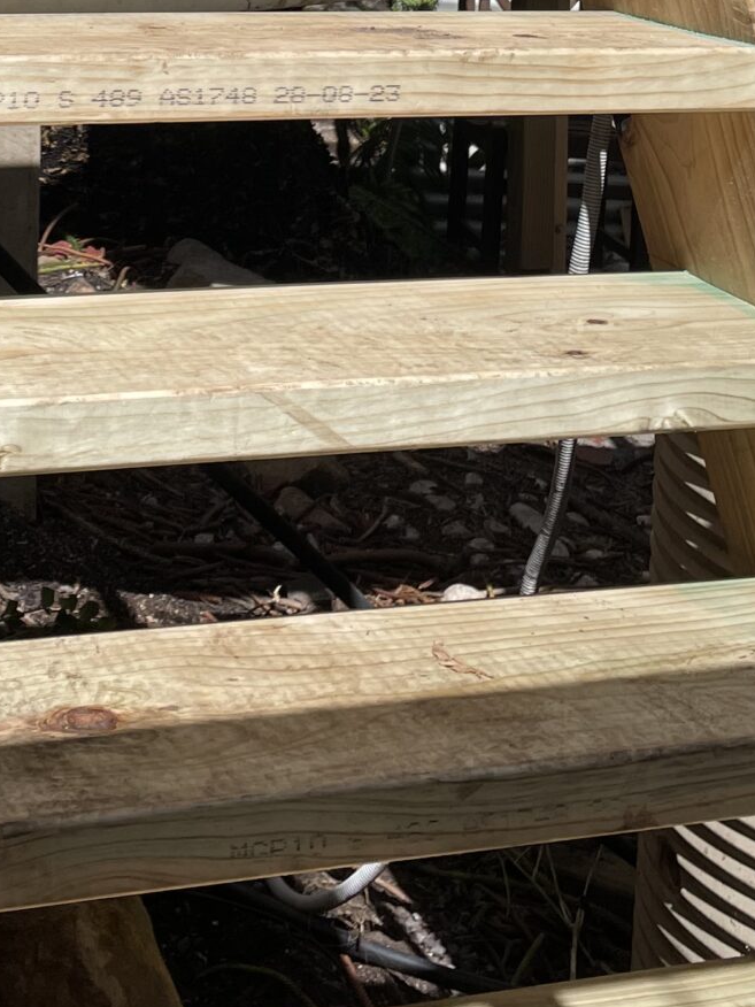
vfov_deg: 23.1
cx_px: 209
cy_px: -264
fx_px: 2210
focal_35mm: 76
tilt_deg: +1.1
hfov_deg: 19.3
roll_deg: -1.7
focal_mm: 4.2
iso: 32
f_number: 1.6
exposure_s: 1/4292
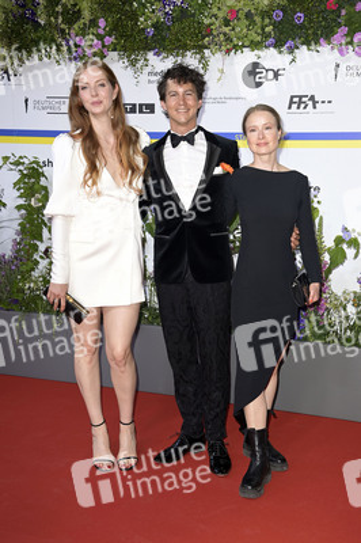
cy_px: 272
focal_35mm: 55
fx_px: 829
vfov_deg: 36.3
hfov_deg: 24.6
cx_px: 180
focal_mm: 55
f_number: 6.3
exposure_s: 1/250
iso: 640
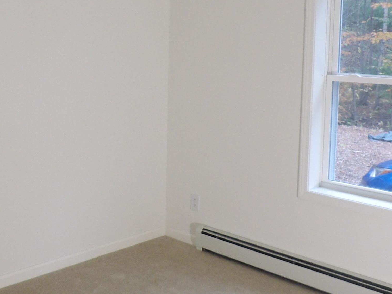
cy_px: 107
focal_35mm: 49
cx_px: 135
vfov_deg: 29.5
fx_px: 555
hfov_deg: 38.5
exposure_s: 1/33
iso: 160
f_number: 3.2
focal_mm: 4.3
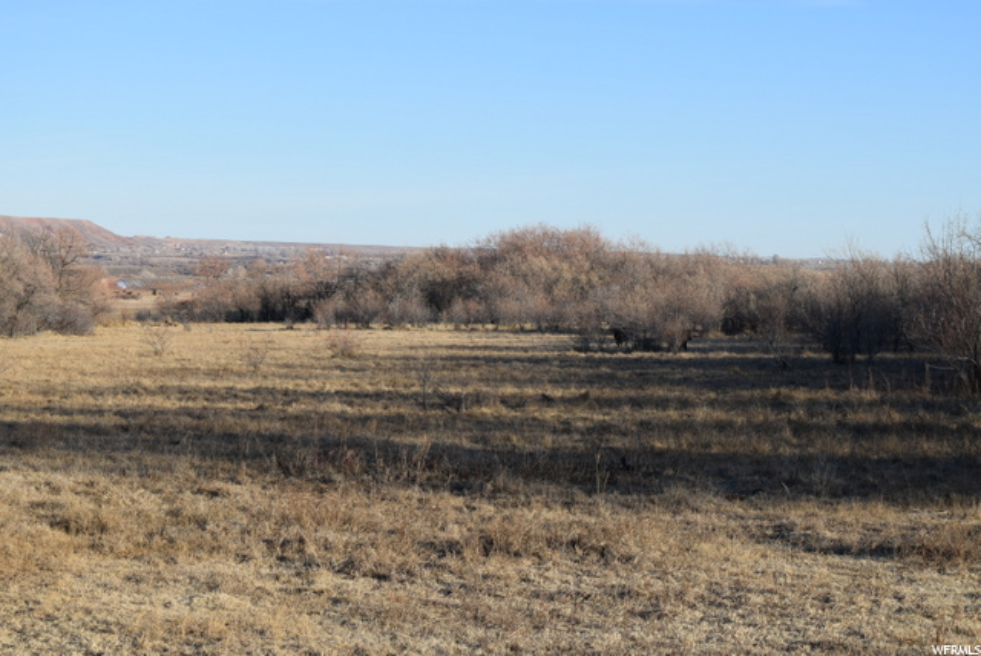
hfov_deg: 24.6
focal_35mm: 82
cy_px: 328
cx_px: 490
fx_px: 2250
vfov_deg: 16.6
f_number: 9
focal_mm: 55
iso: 200
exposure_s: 1/320
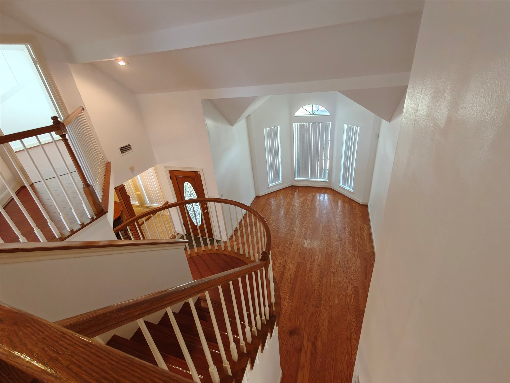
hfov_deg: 98.2
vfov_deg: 81.7
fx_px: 221
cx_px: 255
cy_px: 192
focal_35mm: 15
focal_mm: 2.3
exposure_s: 1/120
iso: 1000
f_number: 2
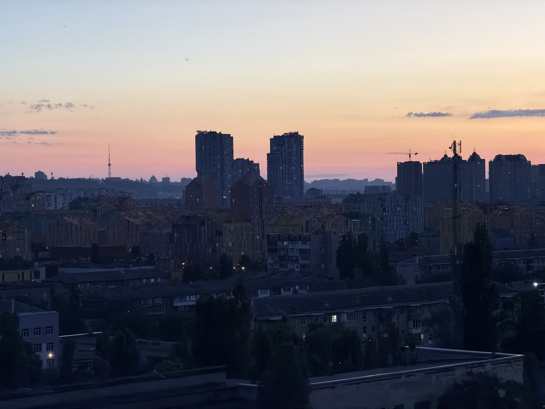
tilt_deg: -0.4
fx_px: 1574
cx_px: 272
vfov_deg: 14.8
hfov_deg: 19.6
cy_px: 204
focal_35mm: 100
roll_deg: +1.0
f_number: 2.8
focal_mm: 16.89
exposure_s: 1/105
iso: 400
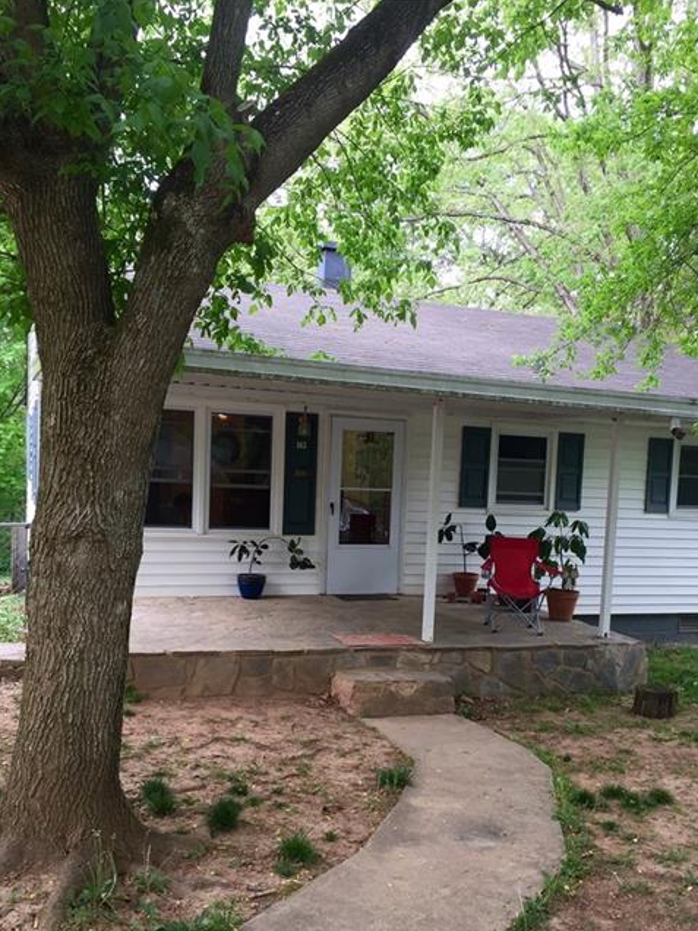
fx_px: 941
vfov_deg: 52.3
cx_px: 408
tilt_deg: -4.2
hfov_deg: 40.6
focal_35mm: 35
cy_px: 556
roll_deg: -2.4
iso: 40
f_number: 2.2
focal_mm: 4.15
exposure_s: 1/60
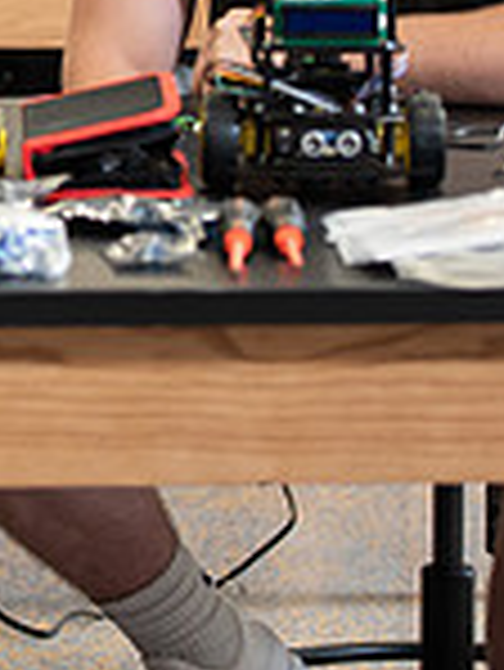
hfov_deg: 5.2
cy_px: -65
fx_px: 5447
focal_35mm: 281
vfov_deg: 7.0
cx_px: -324
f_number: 3.2
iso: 800
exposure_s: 1/250
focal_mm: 75
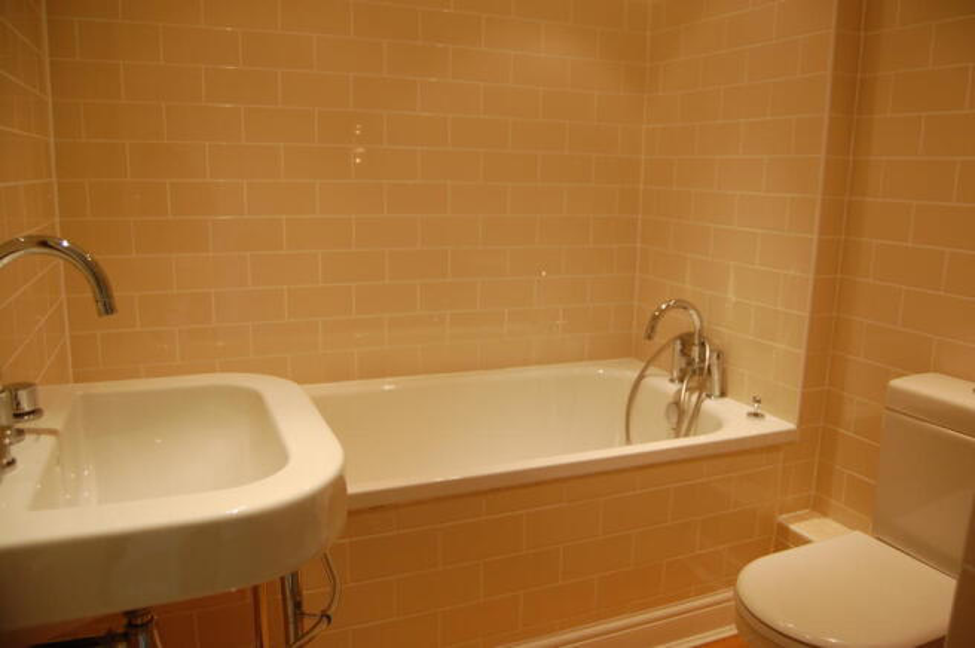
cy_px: 324
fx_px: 731
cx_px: 488
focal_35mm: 27
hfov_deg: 67.4
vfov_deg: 47.8
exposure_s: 1/60
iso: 400
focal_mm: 18
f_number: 4
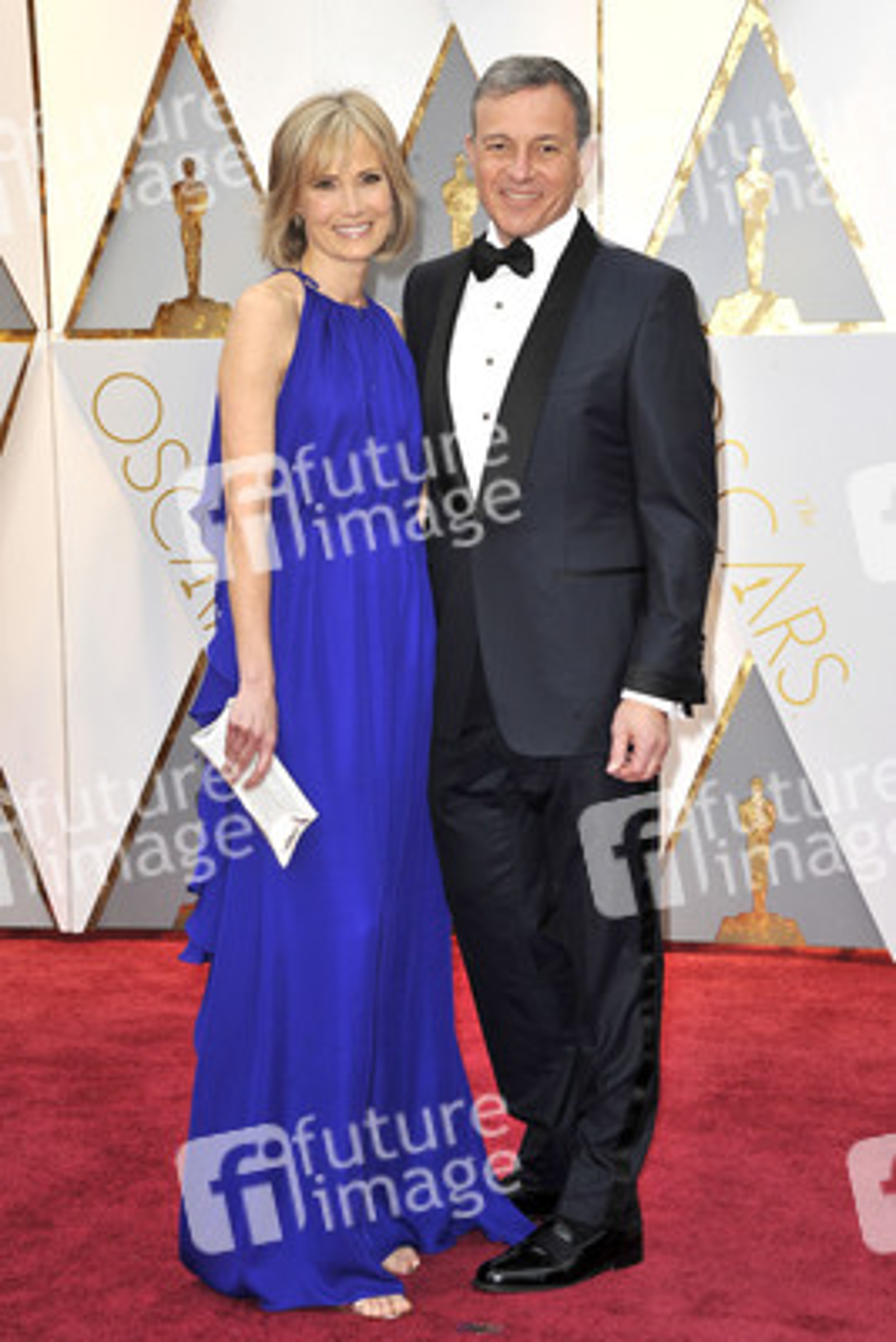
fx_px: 3170
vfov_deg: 23.9
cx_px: 448
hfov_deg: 16.1
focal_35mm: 85
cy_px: 671
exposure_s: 1/250
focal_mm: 85
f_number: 8
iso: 1000
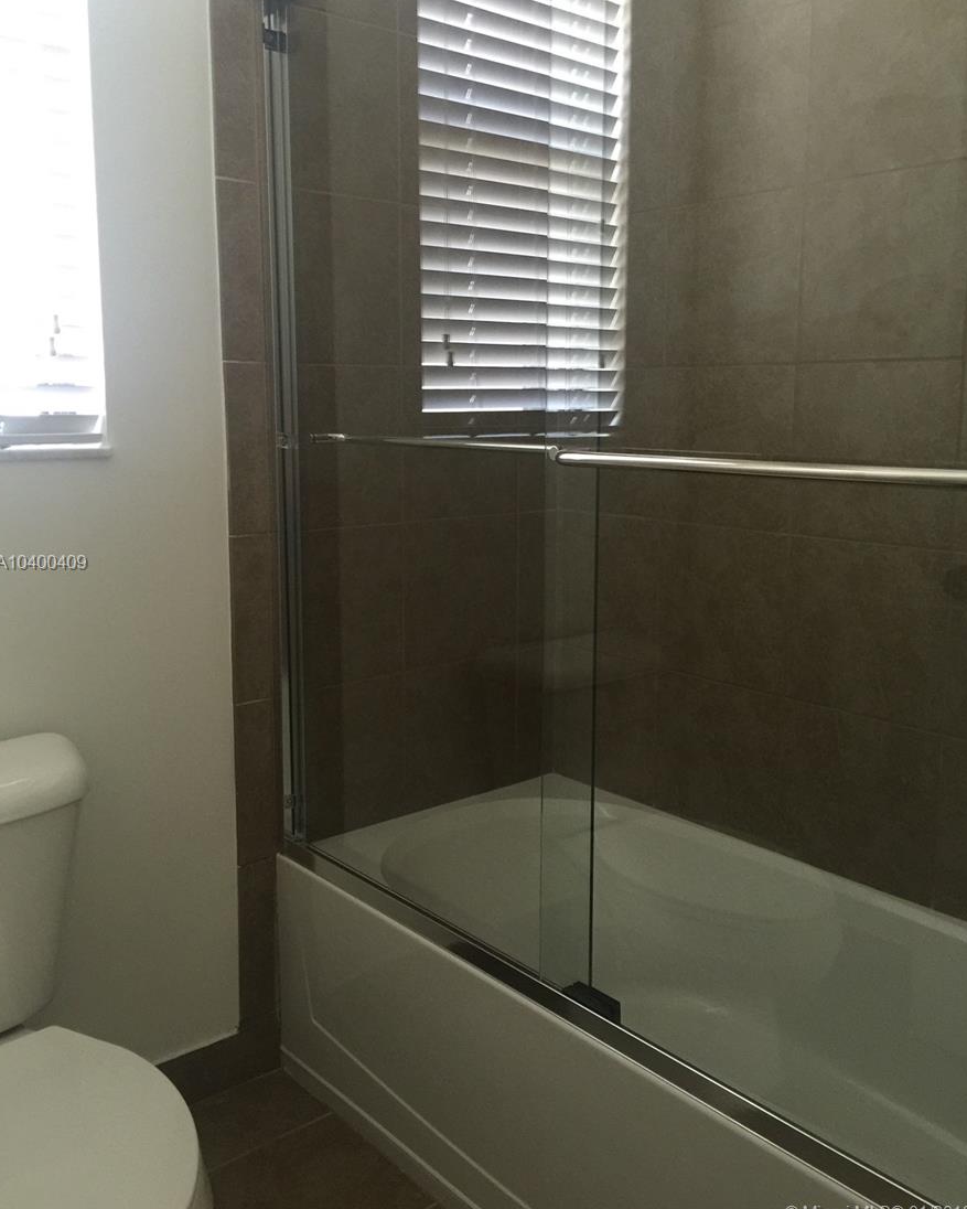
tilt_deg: -7.7
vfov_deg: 57.1
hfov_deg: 47.1
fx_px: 1109
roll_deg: +0.7
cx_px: 487
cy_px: 565
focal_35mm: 31
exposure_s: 1/8
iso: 125
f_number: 2.2
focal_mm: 4.15
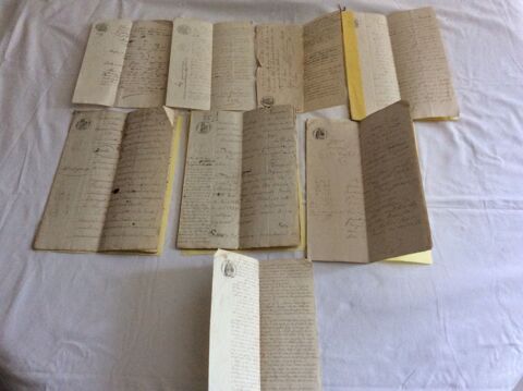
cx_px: 262
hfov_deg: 56.9
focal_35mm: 32
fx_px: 483
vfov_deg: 44.1
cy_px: 196
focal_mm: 3.3
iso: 125
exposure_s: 1/25
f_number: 2.4
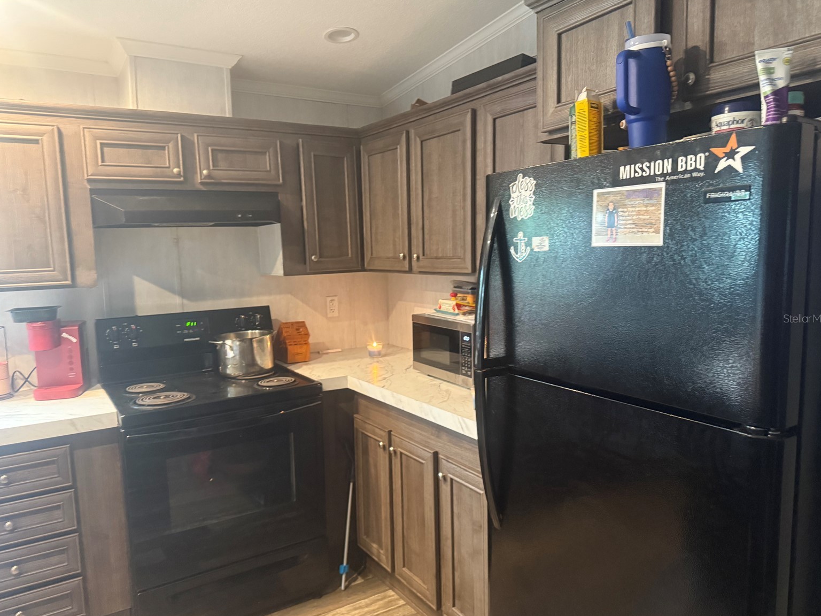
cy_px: 318
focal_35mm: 25
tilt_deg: -6.1
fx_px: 593
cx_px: 406
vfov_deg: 54.9
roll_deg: +2.3
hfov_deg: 69.4
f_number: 1.78
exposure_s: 1/40
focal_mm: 6.76
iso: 800
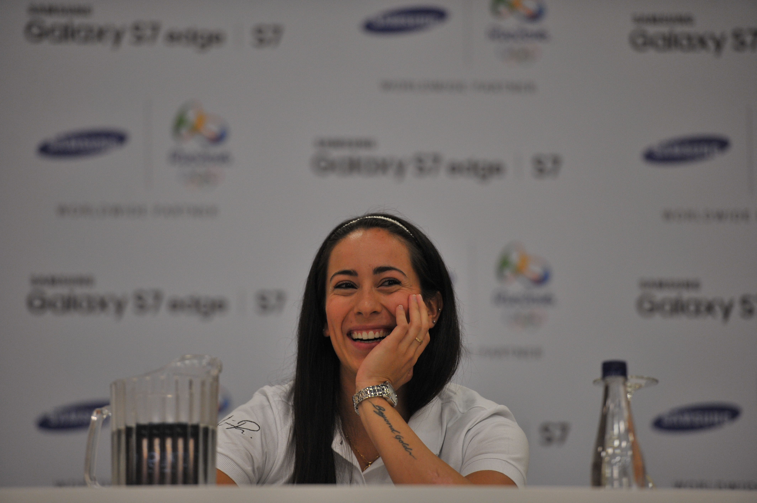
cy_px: 252
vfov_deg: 6.9
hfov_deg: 10.3
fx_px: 4203
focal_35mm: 200
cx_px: 378
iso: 1250
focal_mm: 200
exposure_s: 1/250
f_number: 2.8
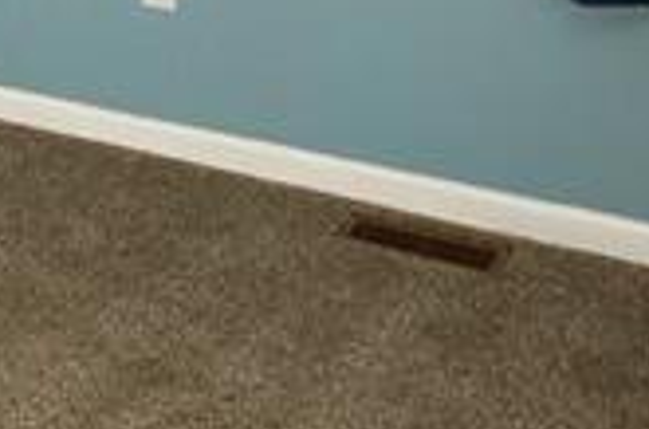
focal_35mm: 99
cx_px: -470
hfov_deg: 17.4
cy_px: -197
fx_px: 1780
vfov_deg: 13.1
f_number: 4
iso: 200
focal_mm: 10
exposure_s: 1/60
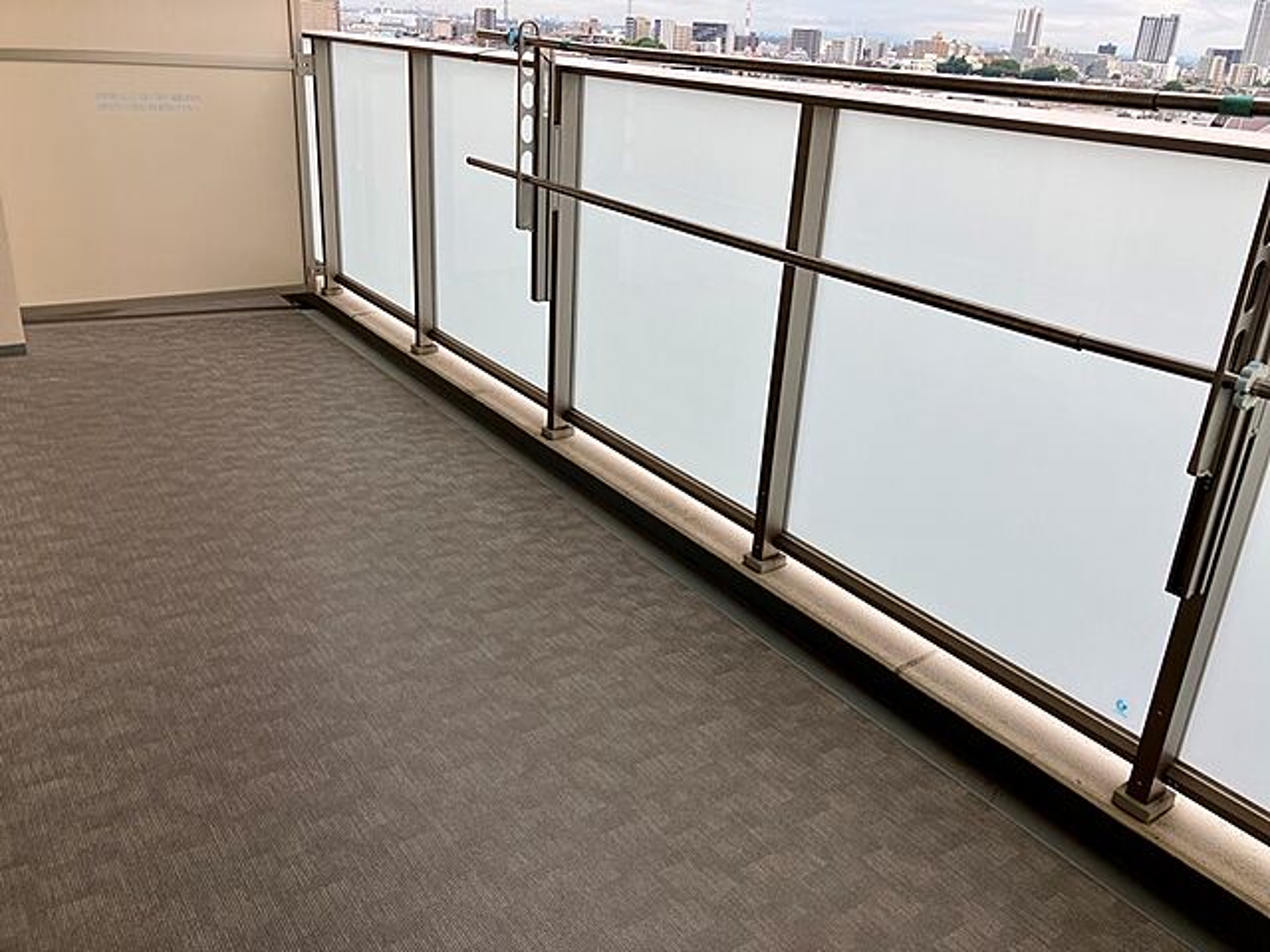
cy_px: 476
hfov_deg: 63.4
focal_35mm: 28
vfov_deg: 49.7
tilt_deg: -22.4
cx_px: 635
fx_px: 1027
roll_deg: -4.6
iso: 32
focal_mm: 3.99
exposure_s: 1/322
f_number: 1.8
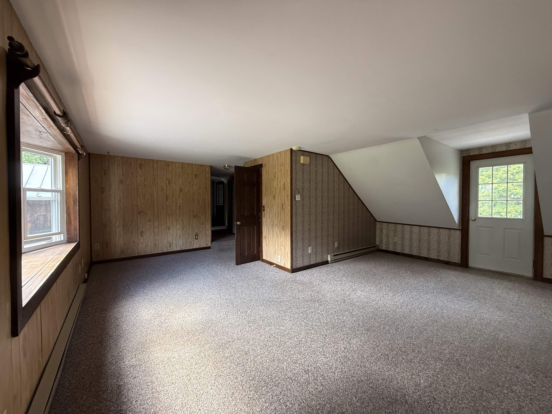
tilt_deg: -0.6
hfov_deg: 102.1
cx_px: 276
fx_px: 223
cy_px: 207
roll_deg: +0.0
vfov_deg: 85.7
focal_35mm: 14
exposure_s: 1/95
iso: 400
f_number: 2.2
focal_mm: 2.22
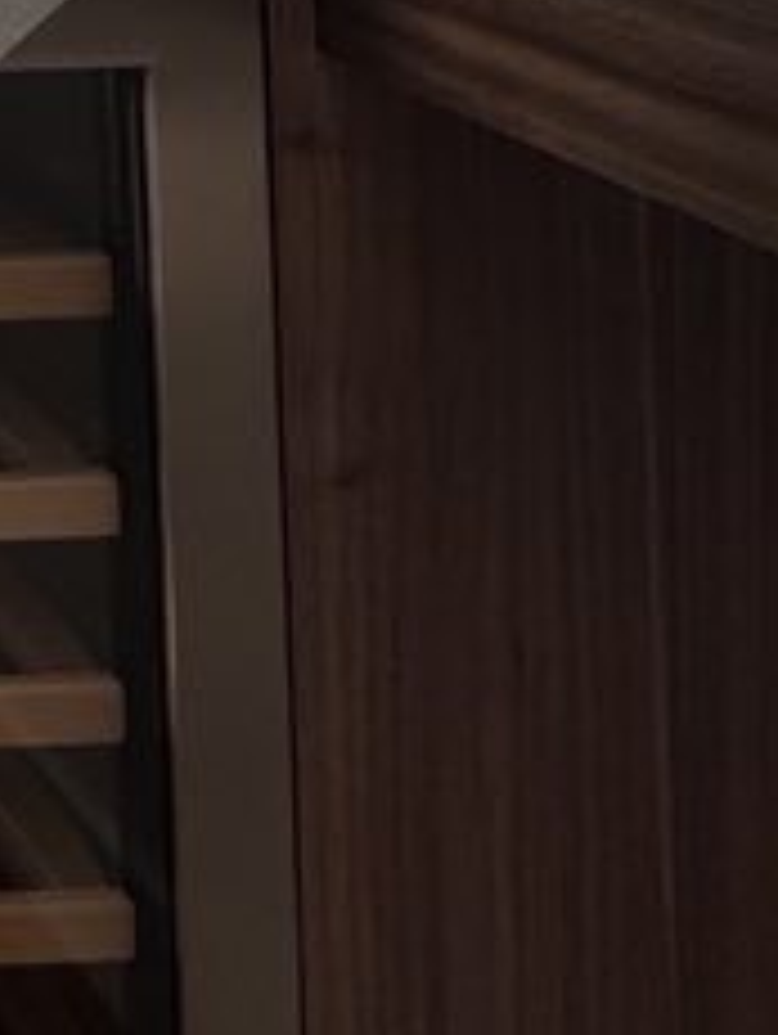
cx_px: -935
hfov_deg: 14.9
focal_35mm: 73
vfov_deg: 21.7
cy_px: -572
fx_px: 2184
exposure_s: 1/203
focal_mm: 2.22
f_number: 2.2
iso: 40
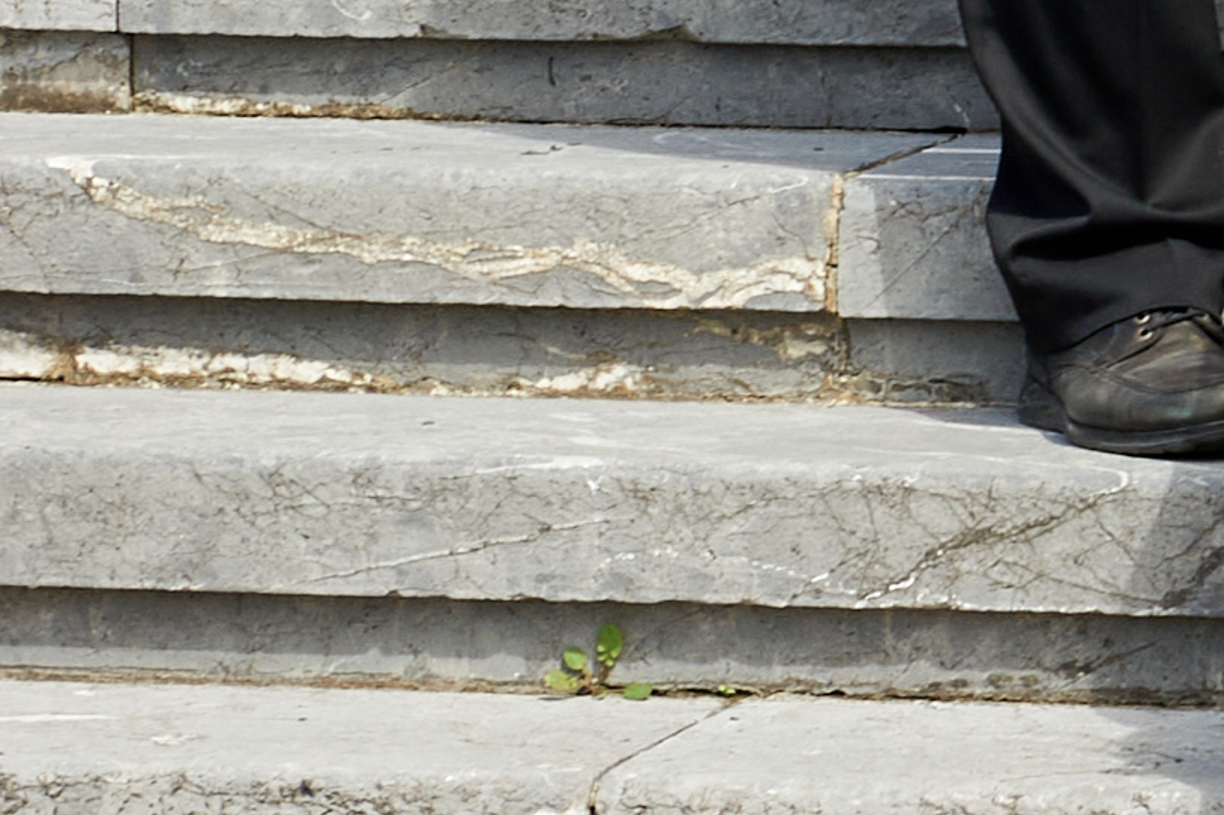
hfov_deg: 7.3
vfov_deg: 5.2
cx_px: 3160
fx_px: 8872
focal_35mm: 261
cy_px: -746
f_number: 16
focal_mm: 50
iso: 200
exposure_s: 1/100
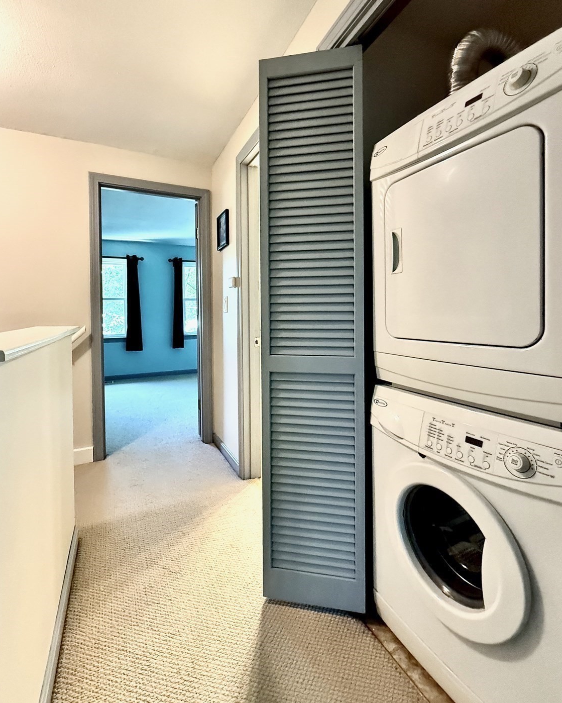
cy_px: 362
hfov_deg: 84.0
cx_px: 283
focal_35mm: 15
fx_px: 312
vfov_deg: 96.8
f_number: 2.2
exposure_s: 1/60
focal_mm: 2.22
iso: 640
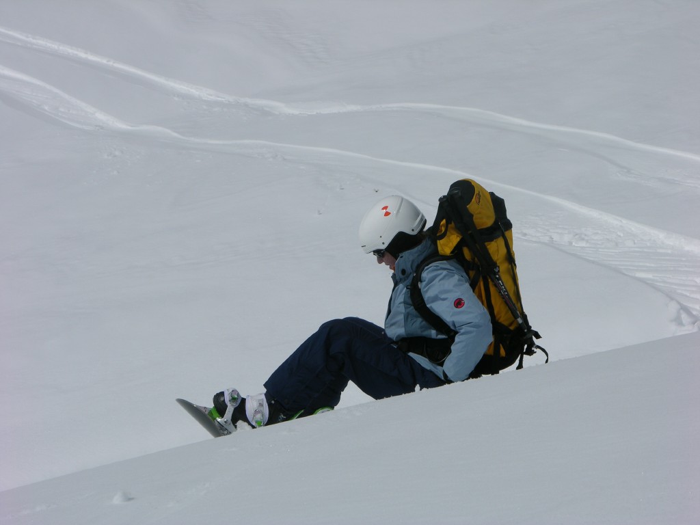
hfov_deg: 13.2
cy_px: 262
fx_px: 3033
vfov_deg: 9.9
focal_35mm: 150
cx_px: 350
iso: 50
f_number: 7.8
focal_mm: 37.7
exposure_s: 1/746
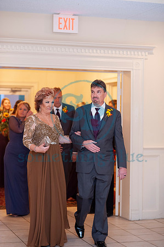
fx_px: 582
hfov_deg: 16.0
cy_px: 124
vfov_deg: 23.9
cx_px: 82
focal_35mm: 85
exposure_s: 1/160
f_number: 2.8
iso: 1600
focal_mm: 85
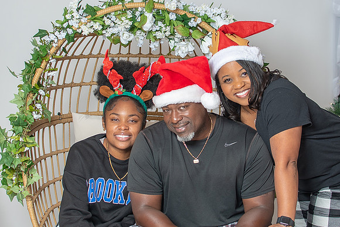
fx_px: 782
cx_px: 187
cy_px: 83
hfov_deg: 24.5
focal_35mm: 83
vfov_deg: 16.5
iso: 100
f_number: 3.2
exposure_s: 1/250
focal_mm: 35
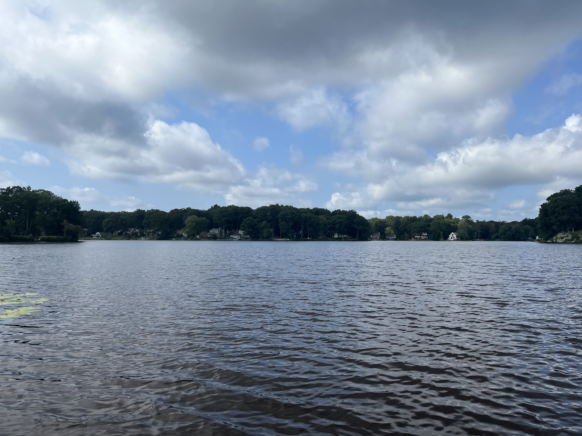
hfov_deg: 67.3
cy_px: 218
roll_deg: -0.1
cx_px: 291
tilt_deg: +1.5
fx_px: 437
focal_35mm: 26
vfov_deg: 53.1
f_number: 1.6
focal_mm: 5.1
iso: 50
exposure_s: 1/4484
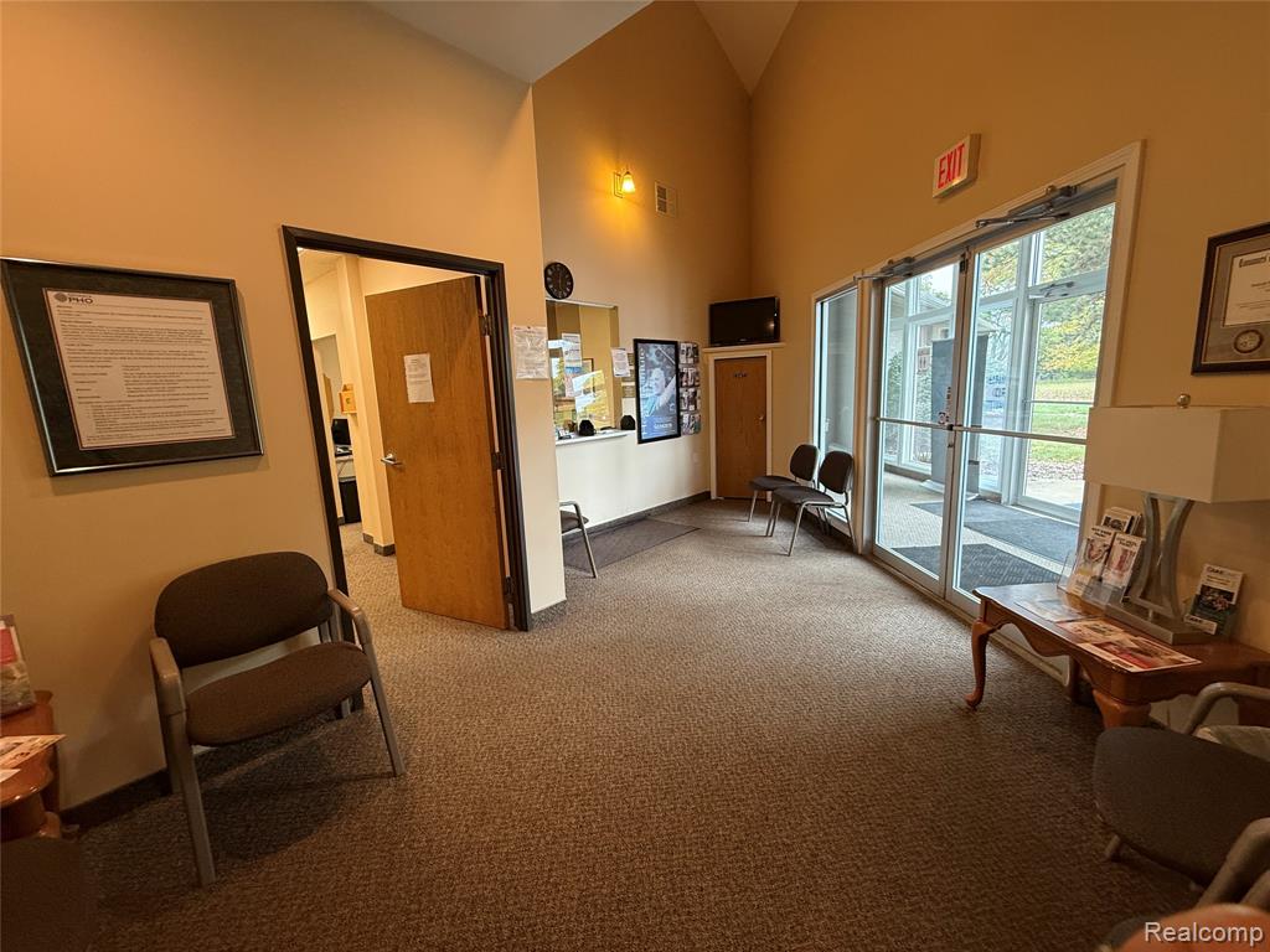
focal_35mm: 14
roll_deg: +2.3
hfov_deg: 102.1
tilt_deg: -8.2
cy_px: 476
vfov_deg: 85.7
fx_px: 514
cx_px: 635
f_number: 2.2
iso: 200
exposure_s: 1/60
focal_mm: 2.22
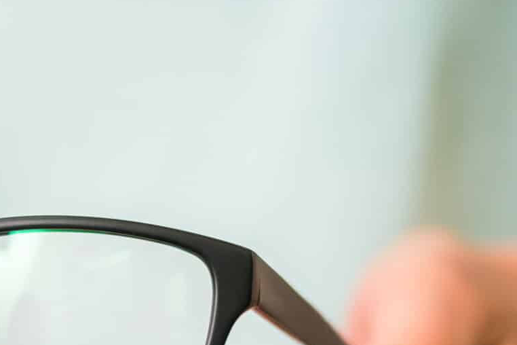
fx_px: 8688
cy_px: 468
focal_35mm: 605
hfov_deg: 3.4
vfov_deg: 2.3
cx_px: -199
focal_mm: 180
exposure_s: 1/100
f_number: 2.8
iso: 400
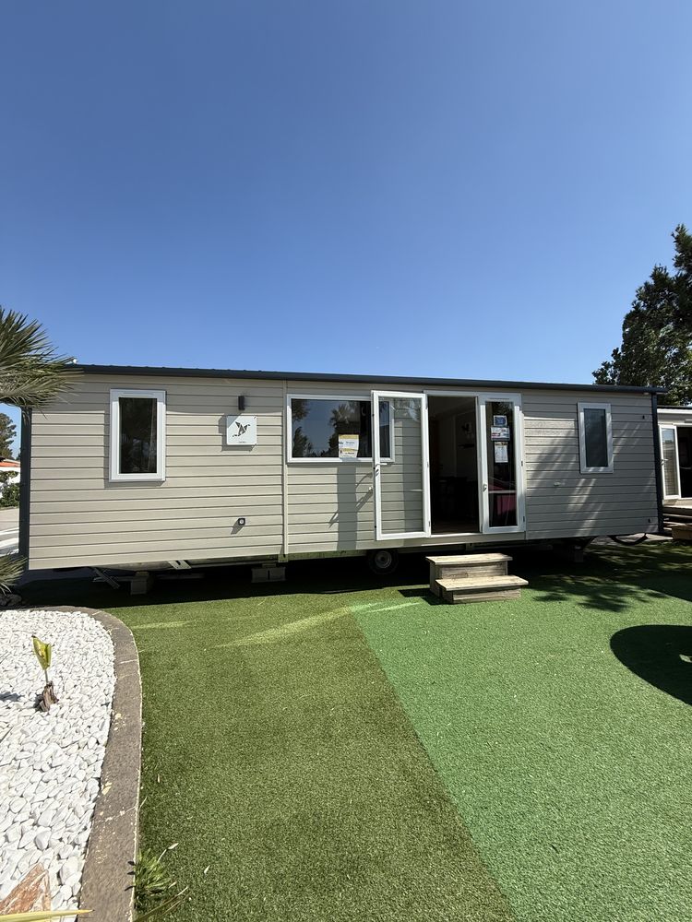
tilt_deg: +2.4
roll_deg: +1.0
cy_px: 461
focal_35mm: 14
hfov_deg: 85.7
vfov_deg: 102.1
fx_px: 373
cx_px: 346
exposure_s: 1/1745
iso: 50
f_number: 2.2
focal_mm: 2.22
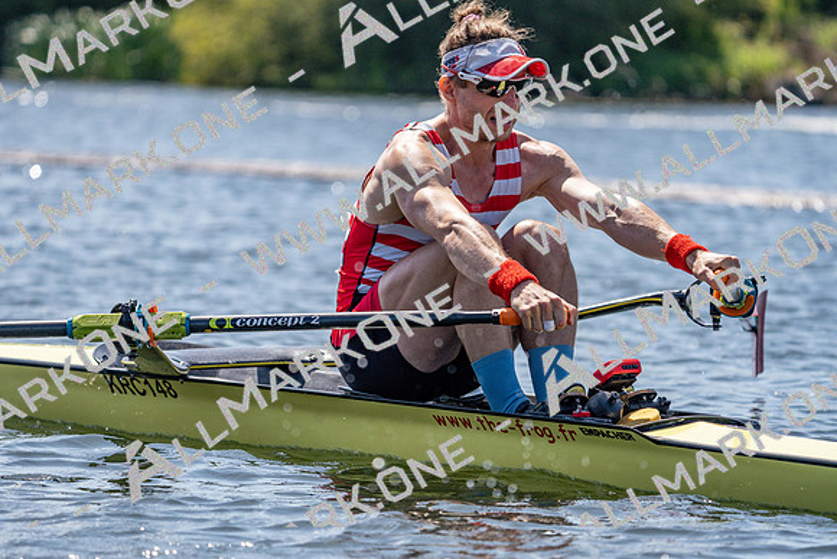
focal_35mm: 255
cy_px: 280
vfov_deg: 5.4
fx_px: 5930
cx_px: 418
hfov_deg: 8.1
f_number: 5.6
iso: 320
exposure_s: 1/2000
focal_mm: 255
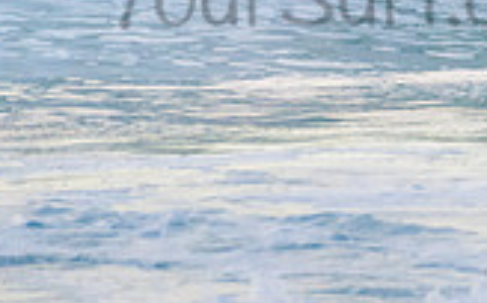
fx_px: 29345
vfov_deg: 0.6
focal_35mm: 2214
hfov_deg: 1.0
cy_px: -173
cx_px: 537
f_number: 5.6
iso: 1600
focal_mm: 500
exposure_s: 1/2000
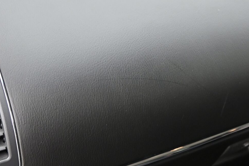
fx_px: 436
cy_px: 53
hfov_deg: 31.9
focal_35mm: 63
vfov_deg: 21.5
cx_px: 140
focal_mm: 16
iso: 360
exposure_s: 1/250
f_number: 4
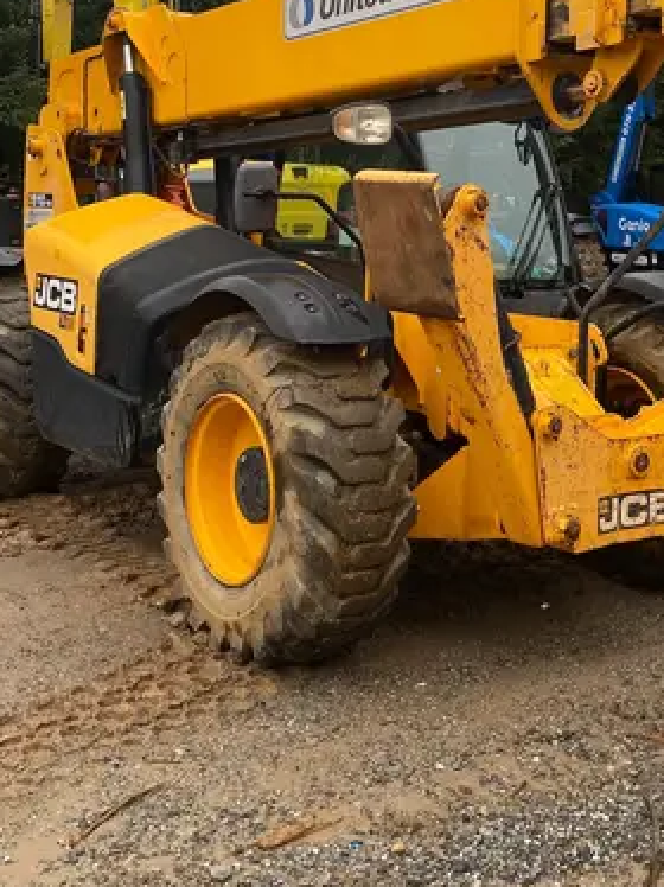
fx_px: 1306
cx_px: 472
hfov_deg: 28.2
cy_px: 245
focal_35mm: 51
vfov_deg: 36.8
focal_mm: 4.25
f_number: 1.8
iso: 32
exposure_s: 1/296
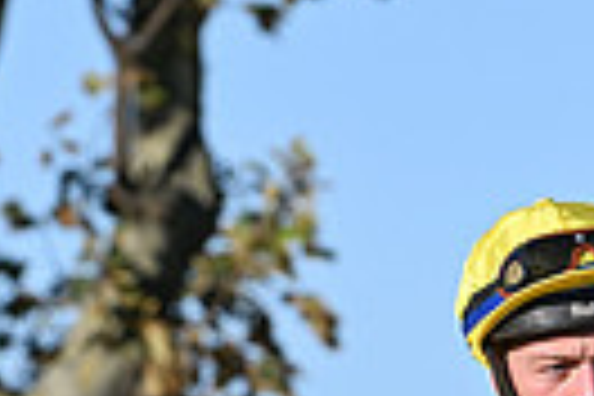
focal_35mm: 879
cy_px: 844
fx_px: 14502
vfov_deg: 1.6
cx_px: 567
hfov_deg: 2.3
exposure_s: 1/3200
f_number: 5.6
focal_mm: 200
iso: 400
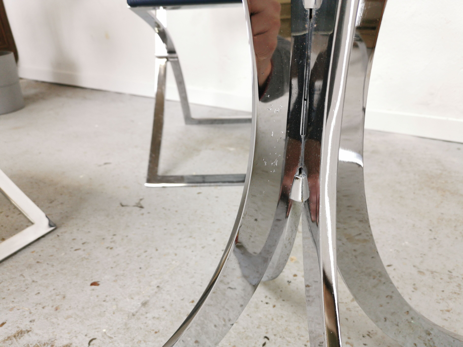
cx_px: 232
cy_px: 174
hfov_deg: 65.3
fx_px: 361
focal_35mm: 27
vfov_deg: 51.4
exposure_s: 1/50
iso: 160
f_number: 1.8
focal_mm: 5.58
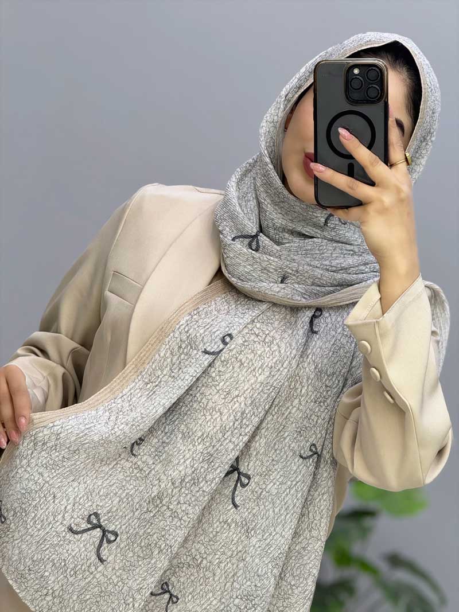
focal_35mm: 120
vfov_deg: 16.4
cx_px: 230
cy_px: 306
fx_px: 2122
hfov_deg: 12.3
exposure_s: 1/151
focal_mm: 15.66
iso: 50
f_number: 2.8
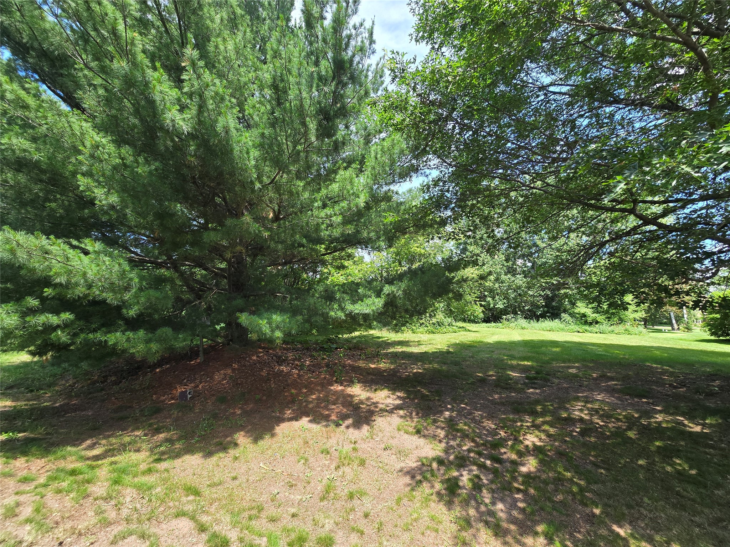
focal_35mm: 13
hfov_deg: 106.2
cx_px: 365
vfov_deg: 89.9
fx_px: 274
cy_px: 274
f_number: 2.2
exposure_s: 1/338
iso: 50
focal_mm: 2.2
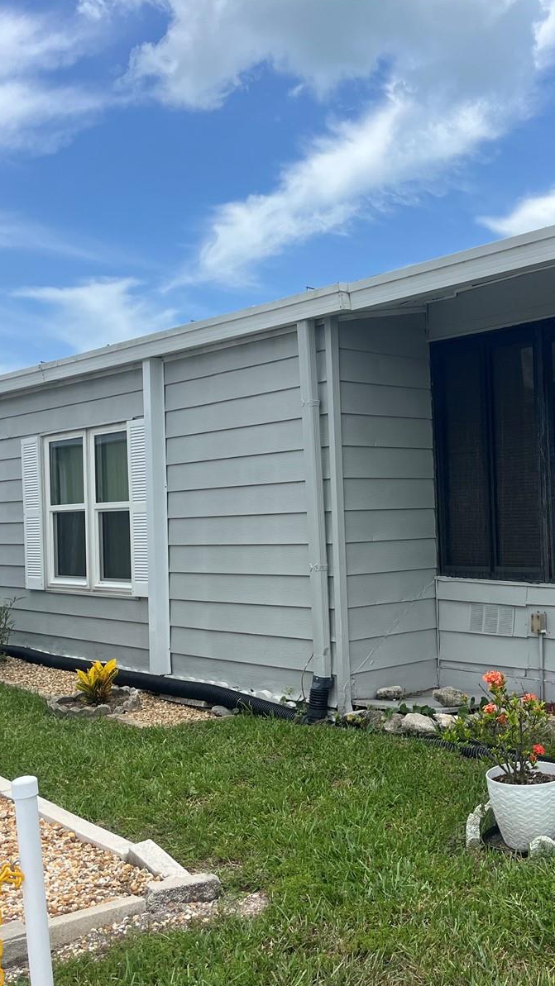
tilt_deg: +1.1
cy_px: 493
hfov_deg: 30.5
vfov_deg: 52.8
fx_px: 994
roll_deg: +1.7
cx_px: 433
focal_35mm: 38
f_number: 1.6
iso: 50
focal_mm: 5.1
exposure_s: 1/2825
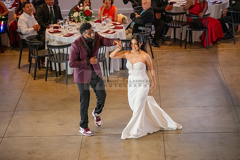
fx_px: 800
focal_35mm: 120
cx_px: 120
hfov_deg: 17.1
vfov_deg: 11.4
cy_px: 80
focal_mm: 120
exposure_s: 1/200
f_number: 4
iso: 3200
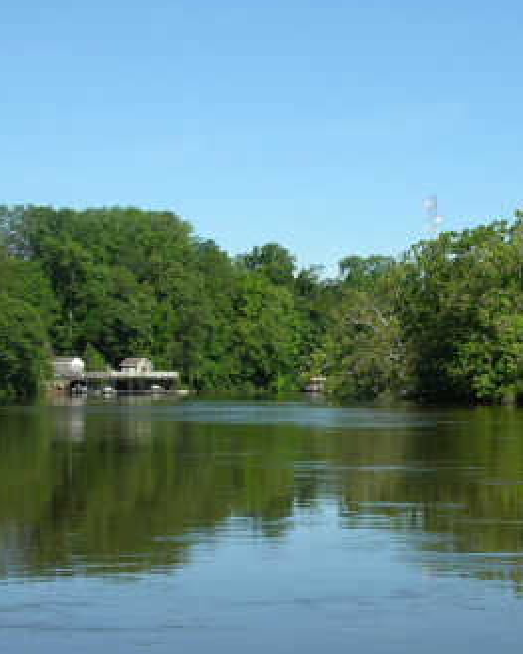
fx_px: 1762
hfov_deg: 16.7
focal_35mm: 91
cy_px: 425
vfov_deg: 21.0
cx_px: 433
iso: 50
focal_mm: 11.6
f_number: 5.9
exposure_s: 1/231
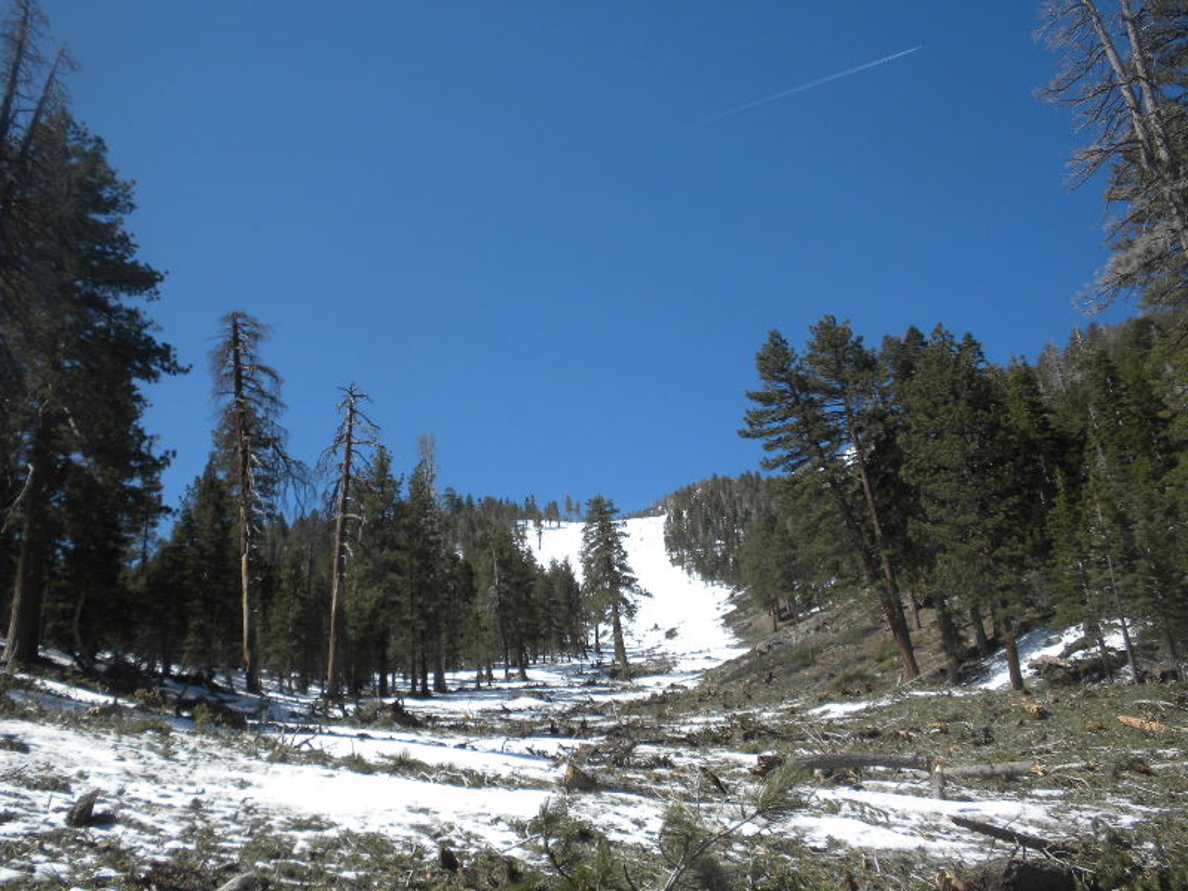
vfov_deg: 38.7
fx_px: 1270
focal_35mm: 37
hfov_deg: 50.1
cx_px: 594
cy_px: 446
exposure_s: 1/111
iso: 64
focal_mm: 6.6
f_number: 10
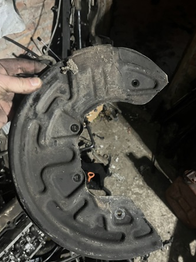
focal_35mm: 28
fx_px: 212
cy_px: 140
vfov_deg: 63.4
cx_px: 97
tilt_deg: -53.1
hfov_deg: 49.7
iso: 800
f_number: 1.6
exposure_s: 1/30
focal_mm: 5.1
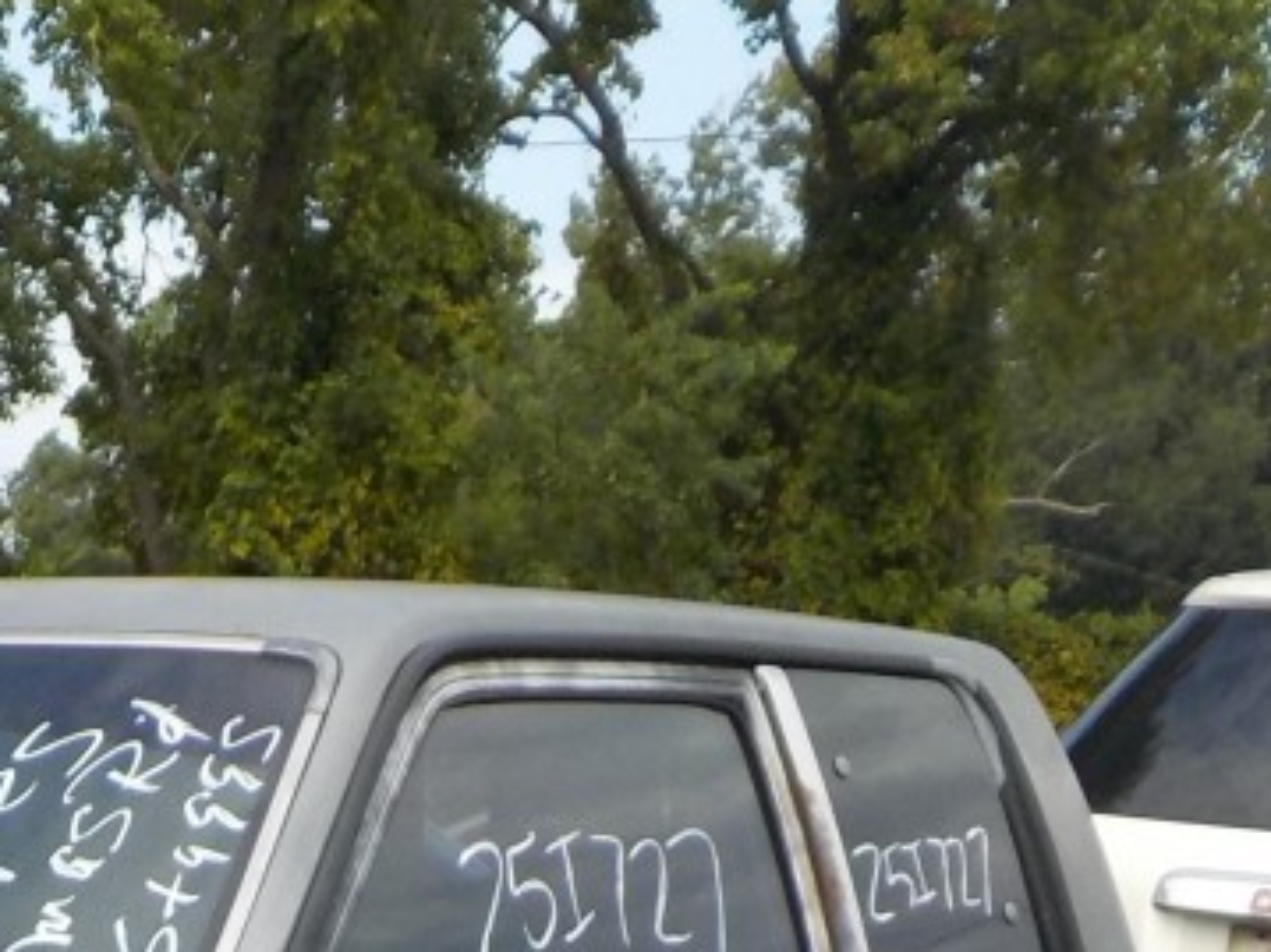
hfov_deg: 17.7
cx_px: -138
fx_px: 3927
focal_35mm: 107
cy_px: 1692
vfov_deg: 12.6
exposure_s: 1/640
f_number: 3.3
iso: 125
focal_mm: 4.1
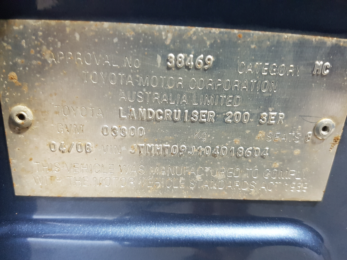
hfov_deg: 67.3
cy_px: 130
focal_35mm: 26
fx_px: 261
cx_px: 174
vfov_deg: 53.1
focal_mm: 4.2
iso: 200
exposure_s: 1/24
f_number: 1.7
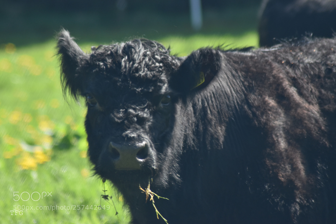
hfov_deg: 4.6
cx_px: 168
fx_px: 4199
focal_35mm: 450
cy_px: 112
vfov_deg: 3.1
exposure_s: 1/160
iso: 400
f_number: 7.1
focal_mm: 300
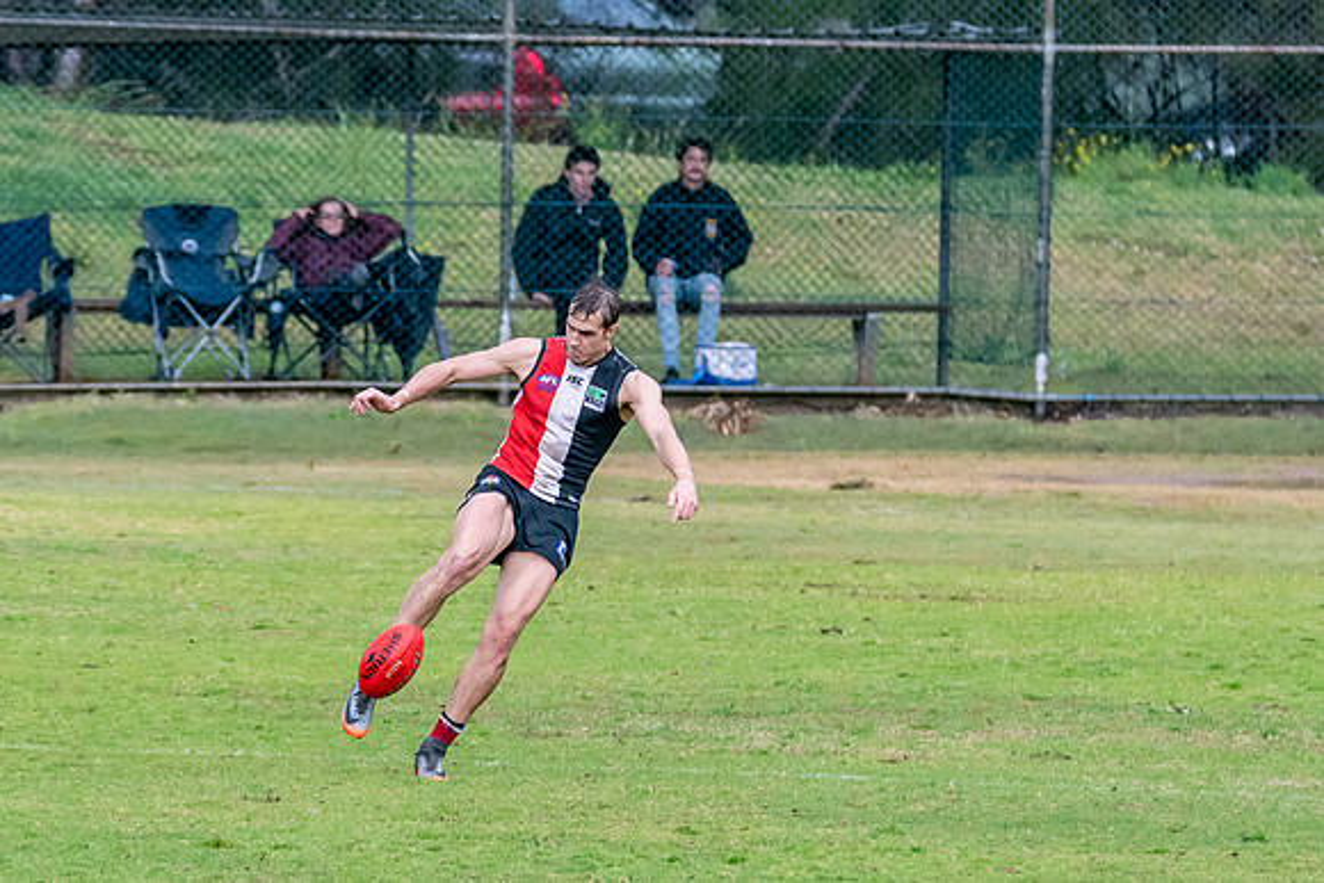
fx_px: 25648
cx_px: 603
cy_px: 552
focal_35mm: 697
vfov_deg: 2.0
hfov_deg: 3.0
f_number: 7.1
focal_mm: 280
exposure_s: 1/1250
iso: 1250
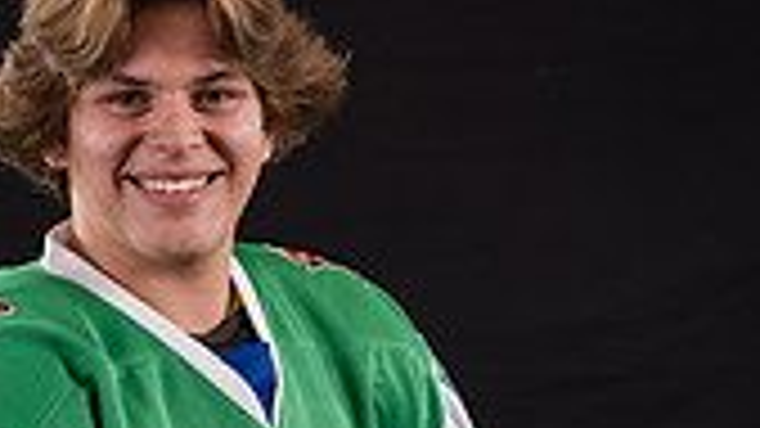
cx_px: 4
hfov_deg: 11.8
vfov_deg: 6.6
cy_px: 647
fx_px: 3647
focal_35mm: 181
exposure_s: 1/160
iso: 80
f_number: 2.8
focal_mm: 50.3
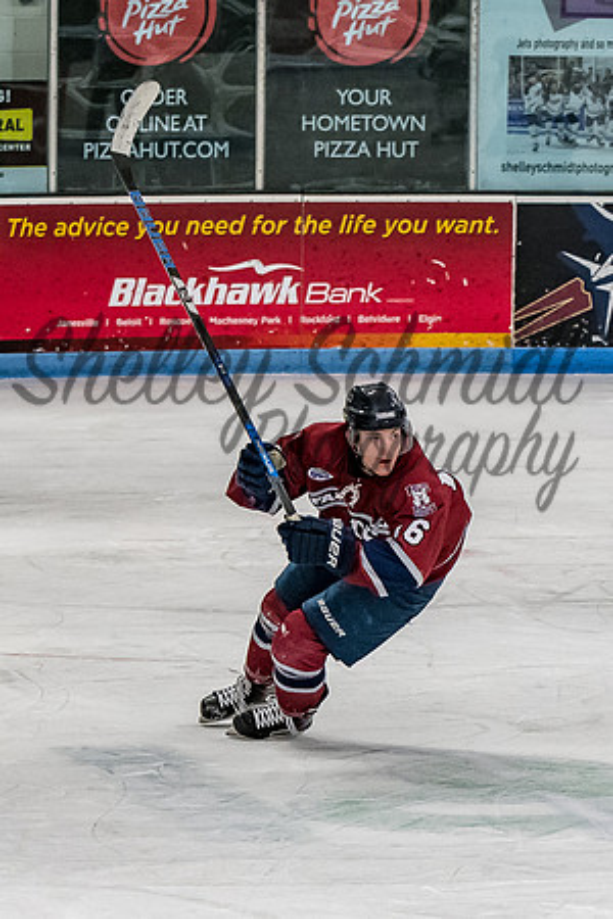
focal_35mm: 300
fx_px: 7652
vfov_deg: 6.9
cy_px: 502
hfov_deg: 4.6
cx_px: 340
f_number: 4
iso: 2000
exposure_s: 1/800
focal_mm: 102
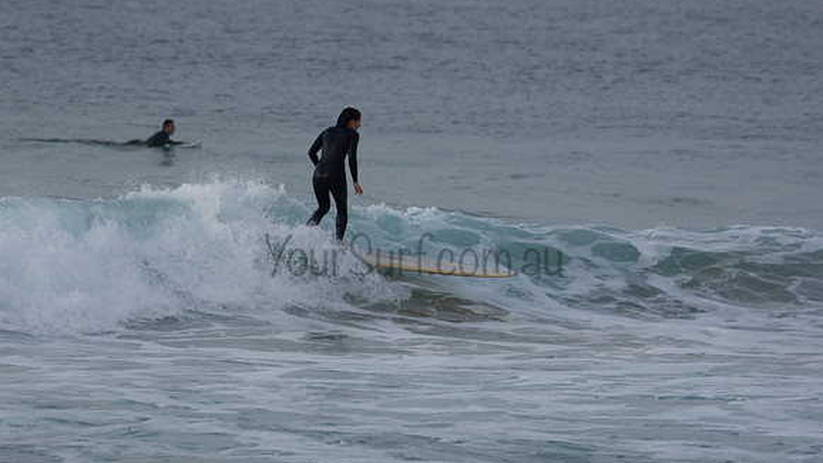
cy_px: 243
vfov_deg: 2.4
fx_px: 11019
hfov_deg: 4.3
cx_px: 412
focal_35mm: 505
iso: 400
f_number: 5.6
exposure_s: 1/2000
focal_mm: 320
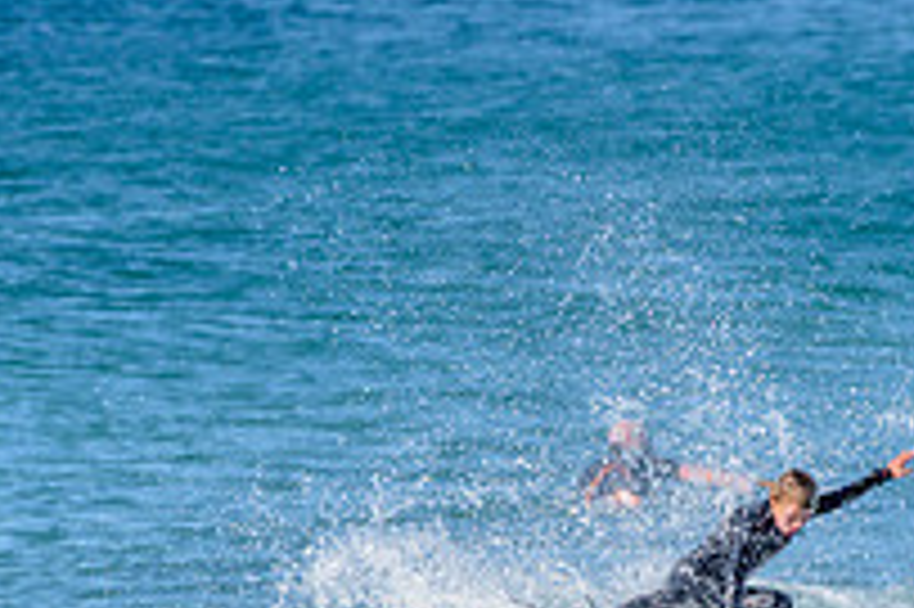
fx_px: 36276
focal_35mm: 1430
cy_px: 745
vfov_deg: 1.0
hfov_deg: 1.4
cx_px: 707
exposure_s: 1/2000
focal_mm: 500
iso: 200
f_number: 5.6
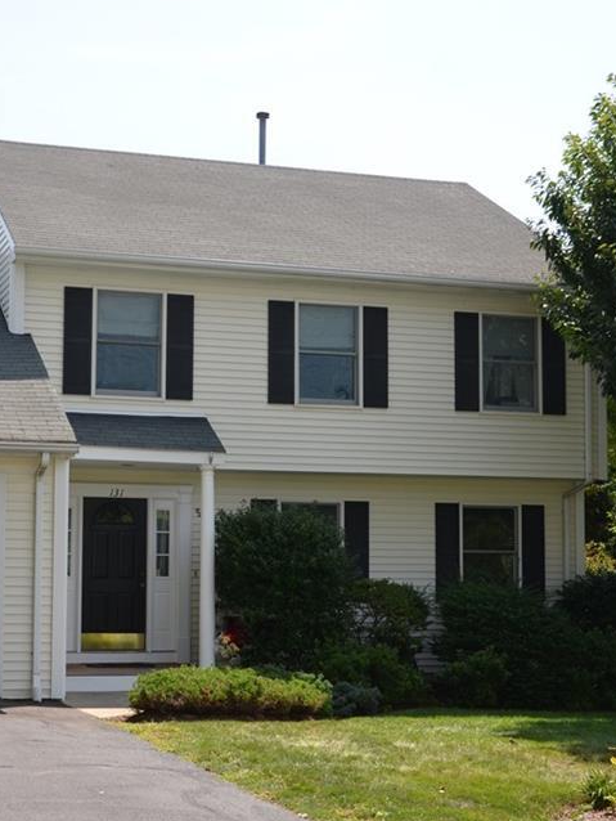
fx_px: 1423
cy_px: 415
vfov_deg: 32.2
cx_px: 201
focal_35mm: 60
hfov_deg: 24.3
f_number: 7.1
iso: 100
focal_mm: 26
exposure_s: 1/250
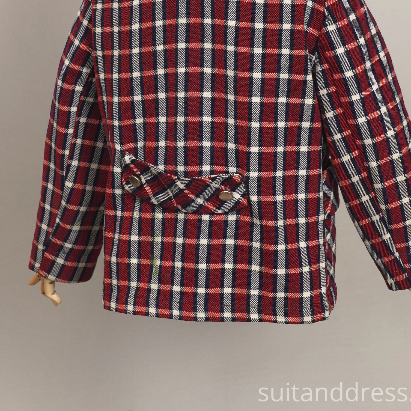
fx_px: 1048
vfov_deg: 21.7
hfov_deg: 22.2
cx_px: 224
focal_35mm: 78
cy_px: 37
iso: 400
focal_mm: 32
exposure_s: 1/50
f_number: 6.3
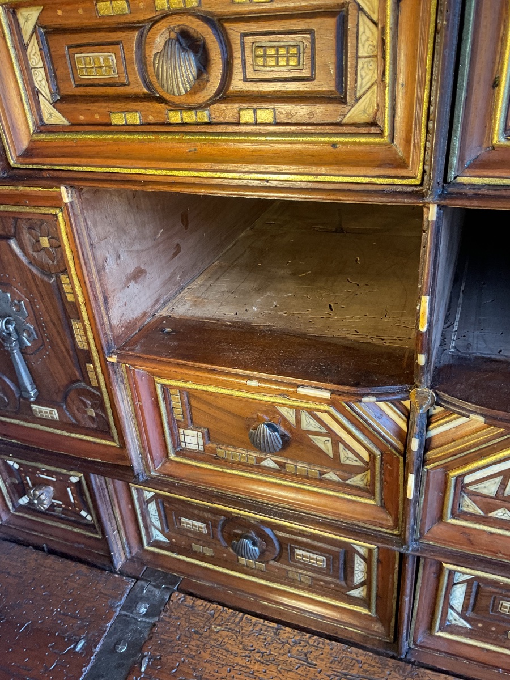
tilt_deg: -29.7
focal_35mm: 29
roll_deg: +5.1
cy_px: 340
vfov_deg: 61.7
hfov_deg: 48.2
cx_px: 255
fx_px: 570
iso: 80
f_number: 1.8
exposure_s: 1/60
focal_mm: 3
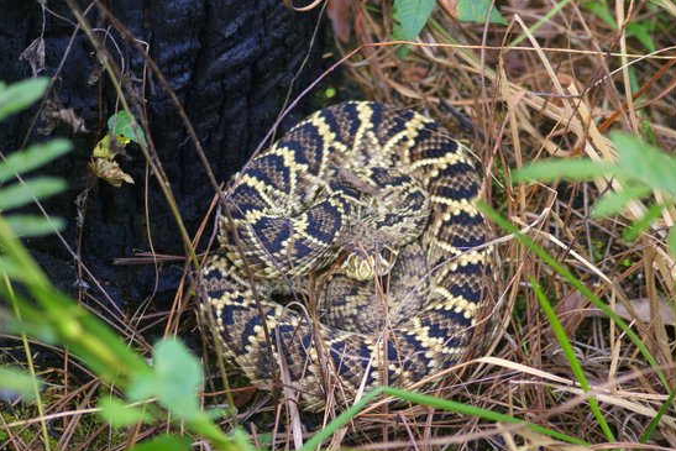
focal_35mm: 148
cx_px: 309
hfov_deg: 13.9
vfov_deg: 9.3
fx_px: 2780
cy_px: 236
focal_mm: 90
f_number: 4
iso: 400
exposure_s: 1/160
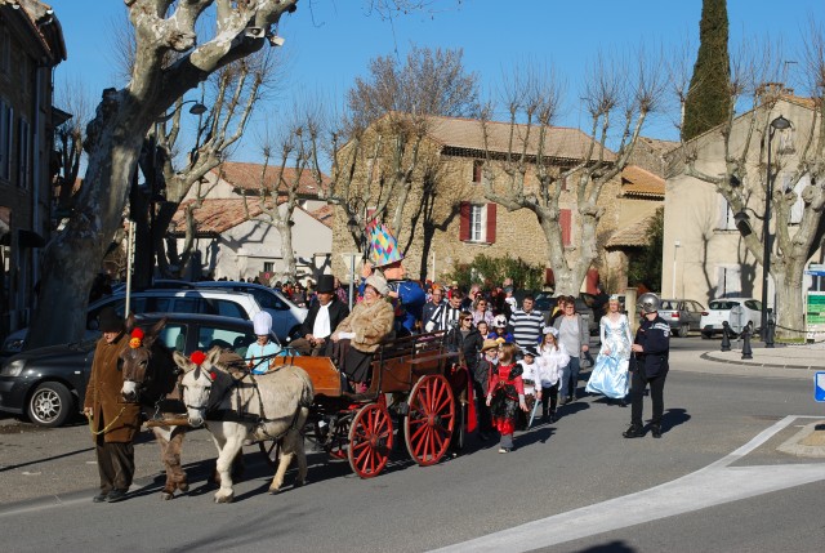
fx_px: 1377
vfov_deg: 22.7
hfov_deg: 33.3
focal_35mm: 60
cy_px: 276
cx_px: 412
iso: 100
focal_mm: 40
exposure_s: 1/320
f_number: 9
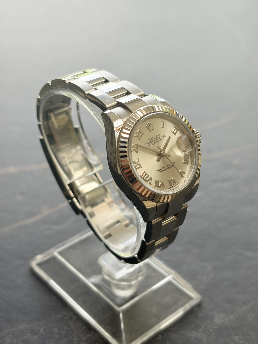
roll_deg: -1.2
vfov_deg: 36.8
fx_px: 517
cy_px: 172
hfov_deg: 28.0
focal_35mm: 52
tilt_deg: -31.9
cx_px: 129
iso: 40
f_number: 1.6
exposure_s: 1/414
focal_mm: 5.96
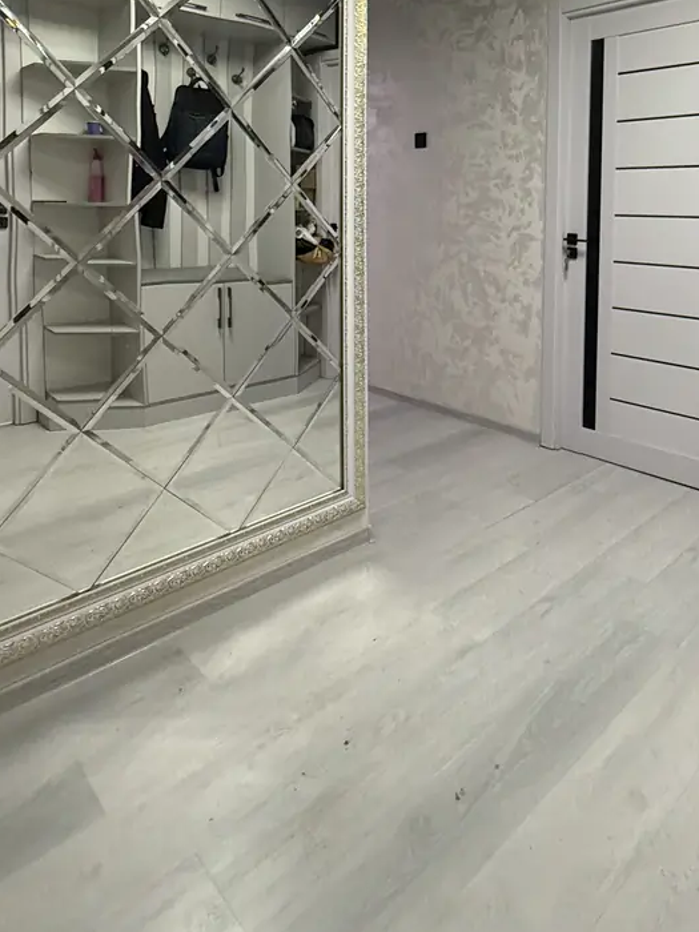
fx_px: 646
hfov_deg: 55.3
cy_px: 237
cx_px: 479
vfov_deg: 67.2
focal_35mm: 24
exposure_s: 1/50
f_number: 2.2
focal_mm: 2.22
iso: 400
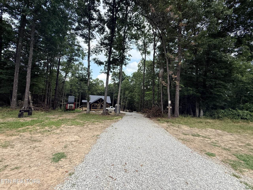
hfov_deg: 102.1
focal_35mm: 14
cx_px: 126
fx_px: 102
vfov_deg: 85.7
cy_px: 95
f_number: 2.2
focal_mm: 2.22
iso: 64
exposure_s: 1/694
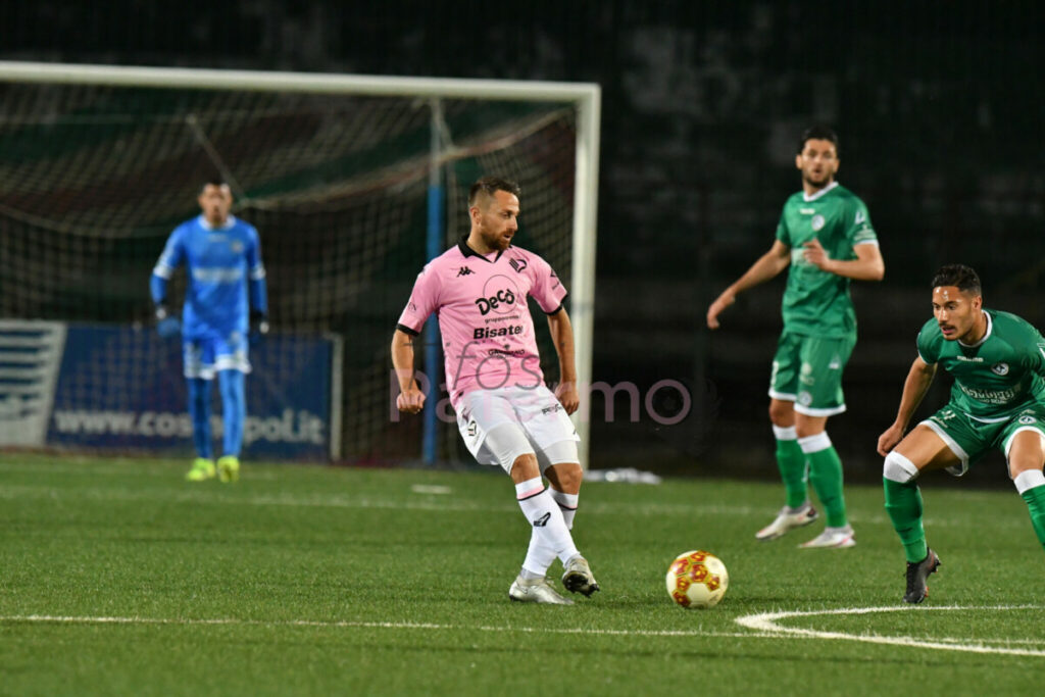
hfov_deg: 3.4
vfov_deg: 2.3
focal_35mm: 600
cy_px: 348
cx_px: 522
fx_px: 17418
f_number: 2.8
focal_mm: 400
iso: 4000
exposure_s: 1/800
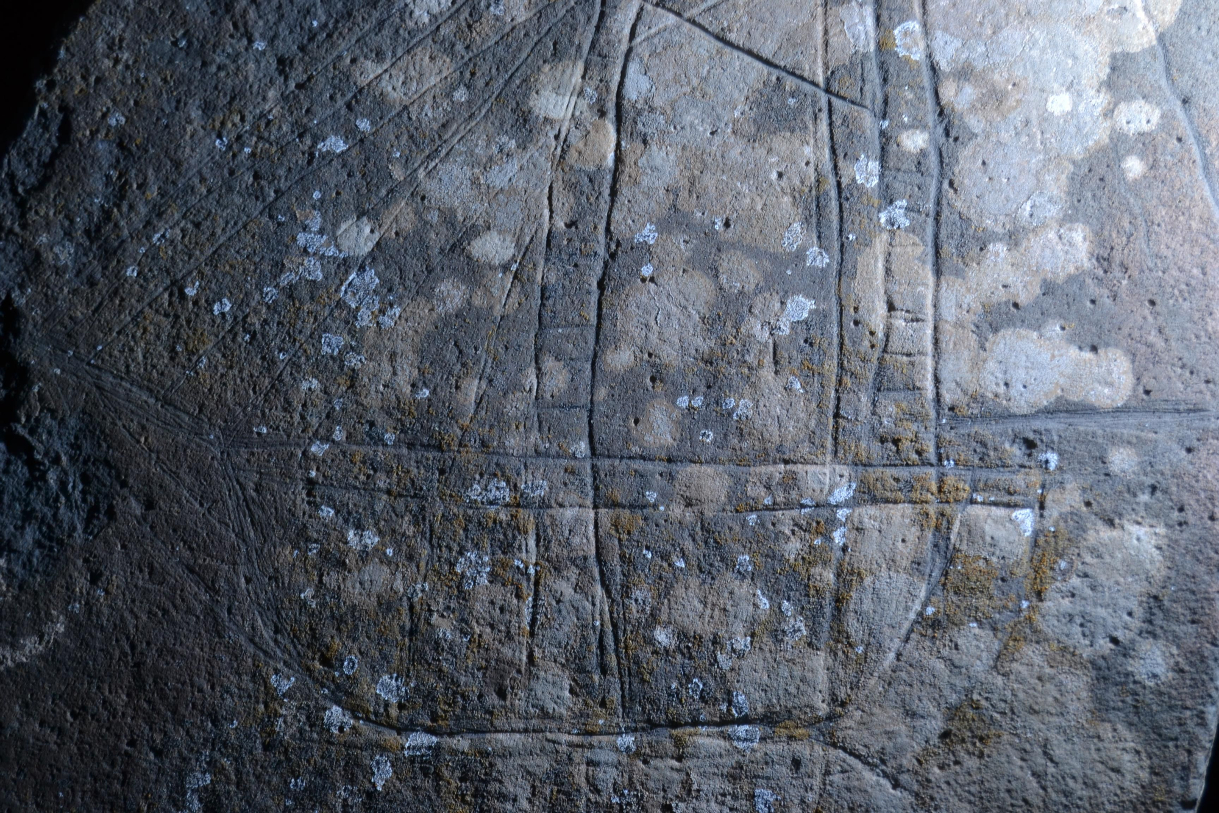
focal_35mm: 78
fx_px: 2641
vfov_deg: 17.5
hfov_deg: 26.0
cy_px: 406
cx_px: 610
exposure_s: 3
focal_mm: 52
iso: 100
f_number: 7.1
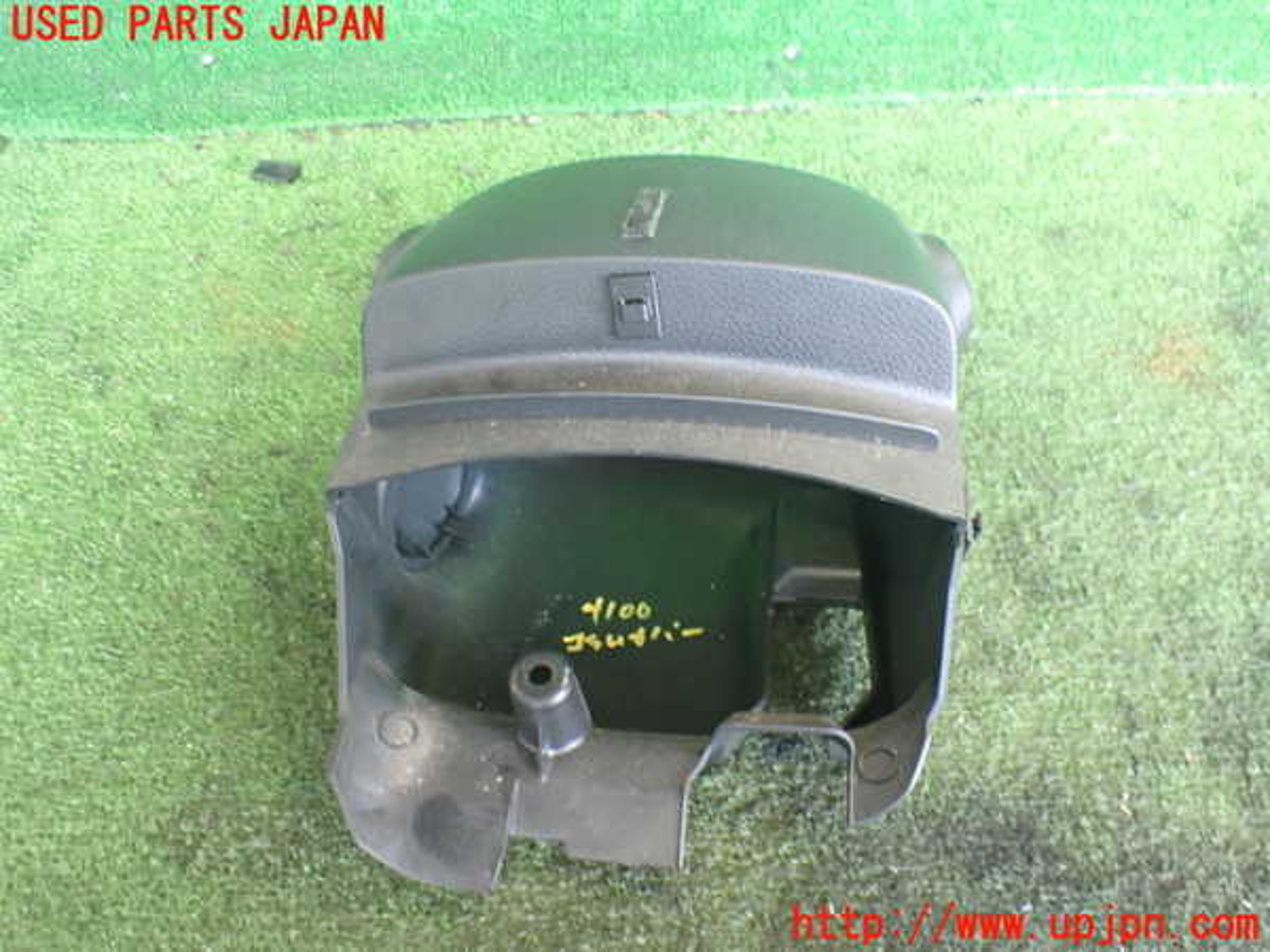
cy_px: 476
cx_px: 635
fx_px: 1101
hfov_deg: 60.0
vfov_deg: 46.8
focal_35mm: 30
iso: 800
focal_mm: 5.4
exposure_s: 1/80
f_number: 2.3
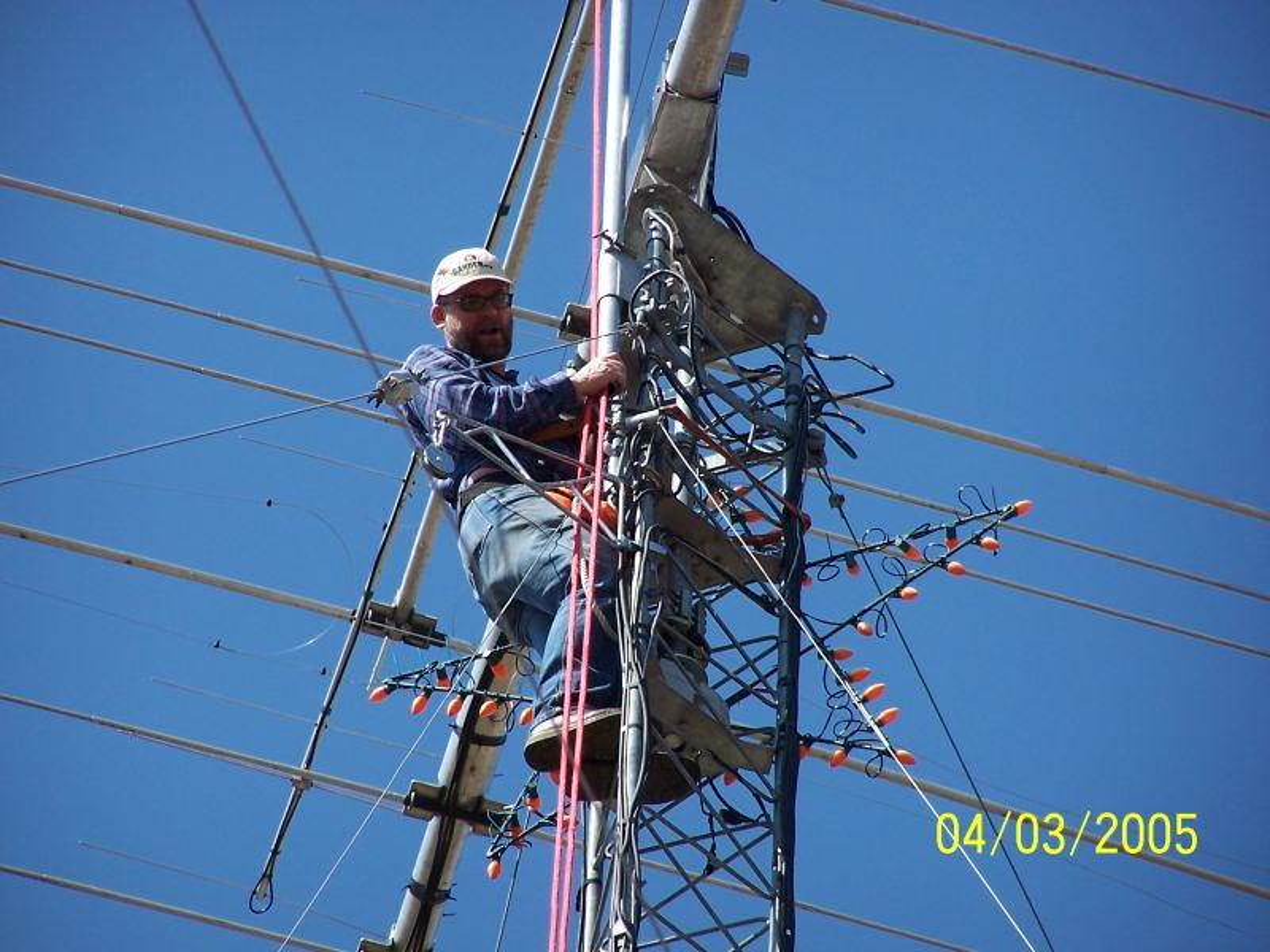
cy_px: 476
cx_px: 635
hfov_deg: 5.2
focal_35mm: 380
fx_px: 13942
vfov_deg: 3.9
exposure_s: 1/750
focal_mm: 63
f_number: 3.7
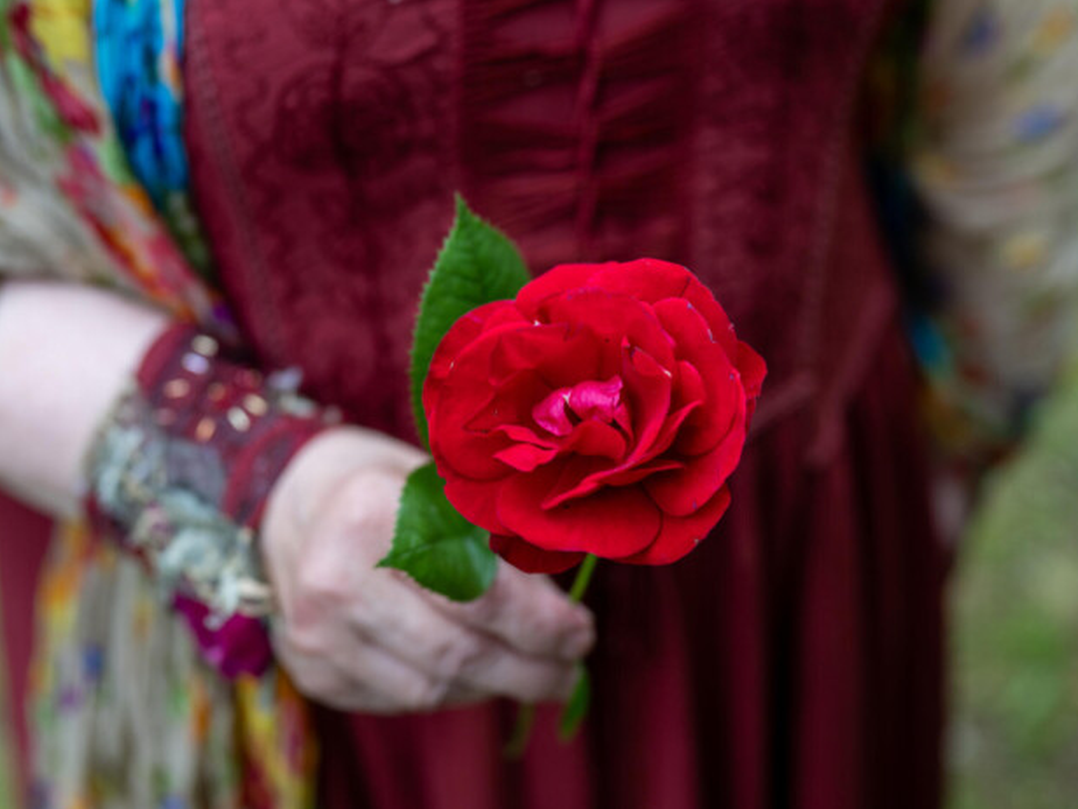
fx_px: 1713
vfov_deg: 26.6
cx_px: 475
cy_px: 404
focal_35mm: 55
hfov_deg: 34.9
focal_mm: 50
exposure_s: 1/250
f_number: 2.8
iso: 100
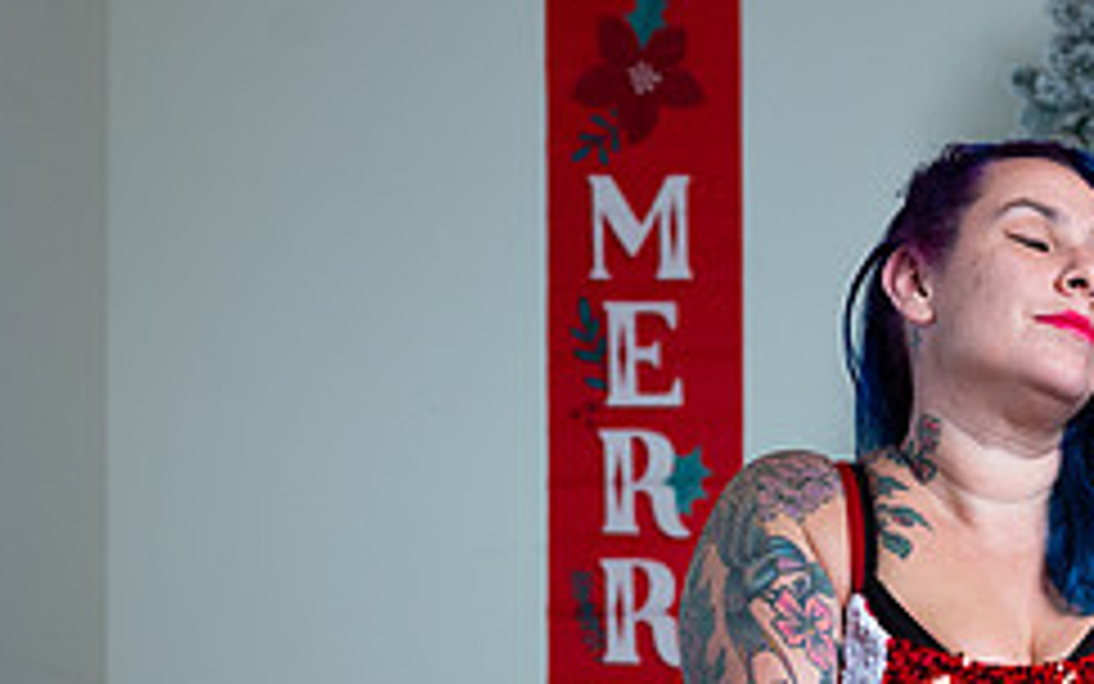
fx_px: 2535
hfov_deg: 23.5
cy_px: 857
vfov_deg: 14.8
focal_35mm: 85
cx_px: 1058
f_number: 5
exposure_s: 1/640
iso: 400
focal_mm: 35
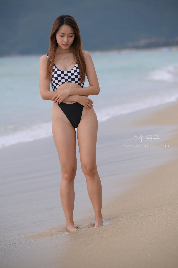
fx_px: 1001
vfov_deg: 15.2
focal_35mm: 135
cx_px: 89
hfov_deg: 10.2
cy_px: 134
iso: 80
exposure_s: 1/500
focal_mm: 135
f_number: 4
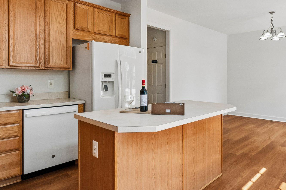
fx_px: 183
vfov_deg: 55.0
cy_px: 86
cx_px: 182
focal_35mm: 23
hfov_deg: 74.5
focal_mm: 10
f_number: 5.6
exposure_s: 1/500
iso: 400
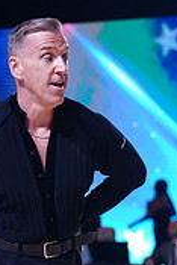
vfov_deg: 8.7
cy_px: 336
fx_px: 1707
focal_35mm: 232
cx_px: 237
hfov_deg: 5.9
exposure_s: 1/640
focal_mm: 70
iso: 1250
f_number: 2.8
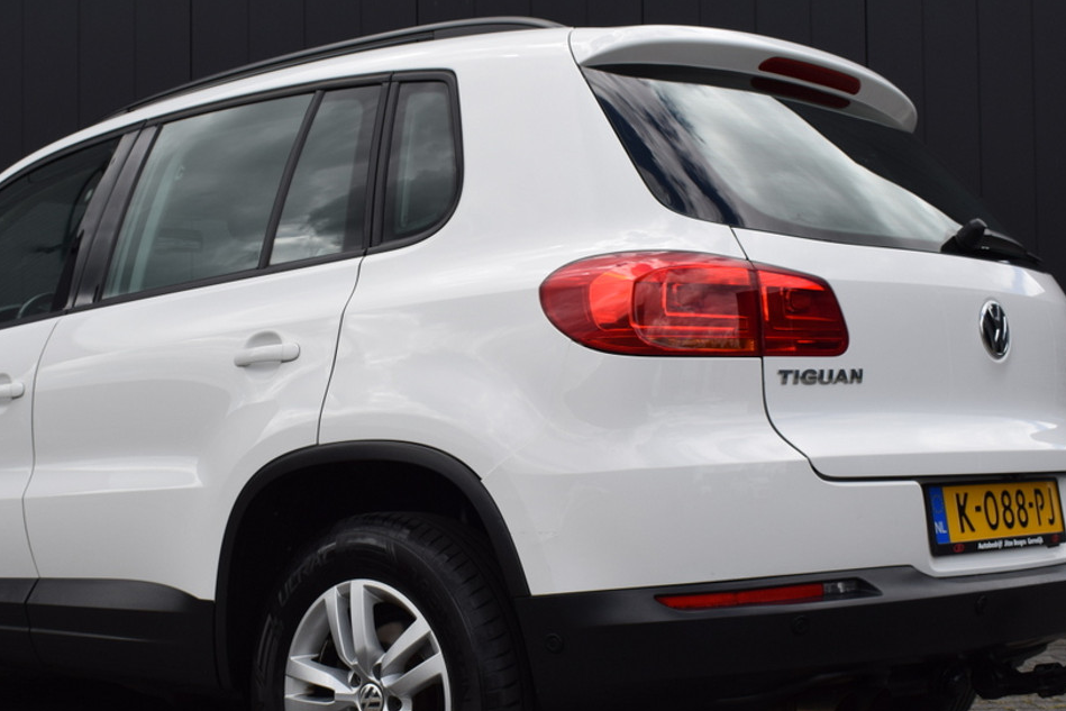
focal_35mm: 60
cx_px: 403
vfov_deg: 22.7
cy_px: 395
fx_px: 1769
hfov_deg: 33.4
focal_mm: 27
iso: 200
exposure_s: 1/250
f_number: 8
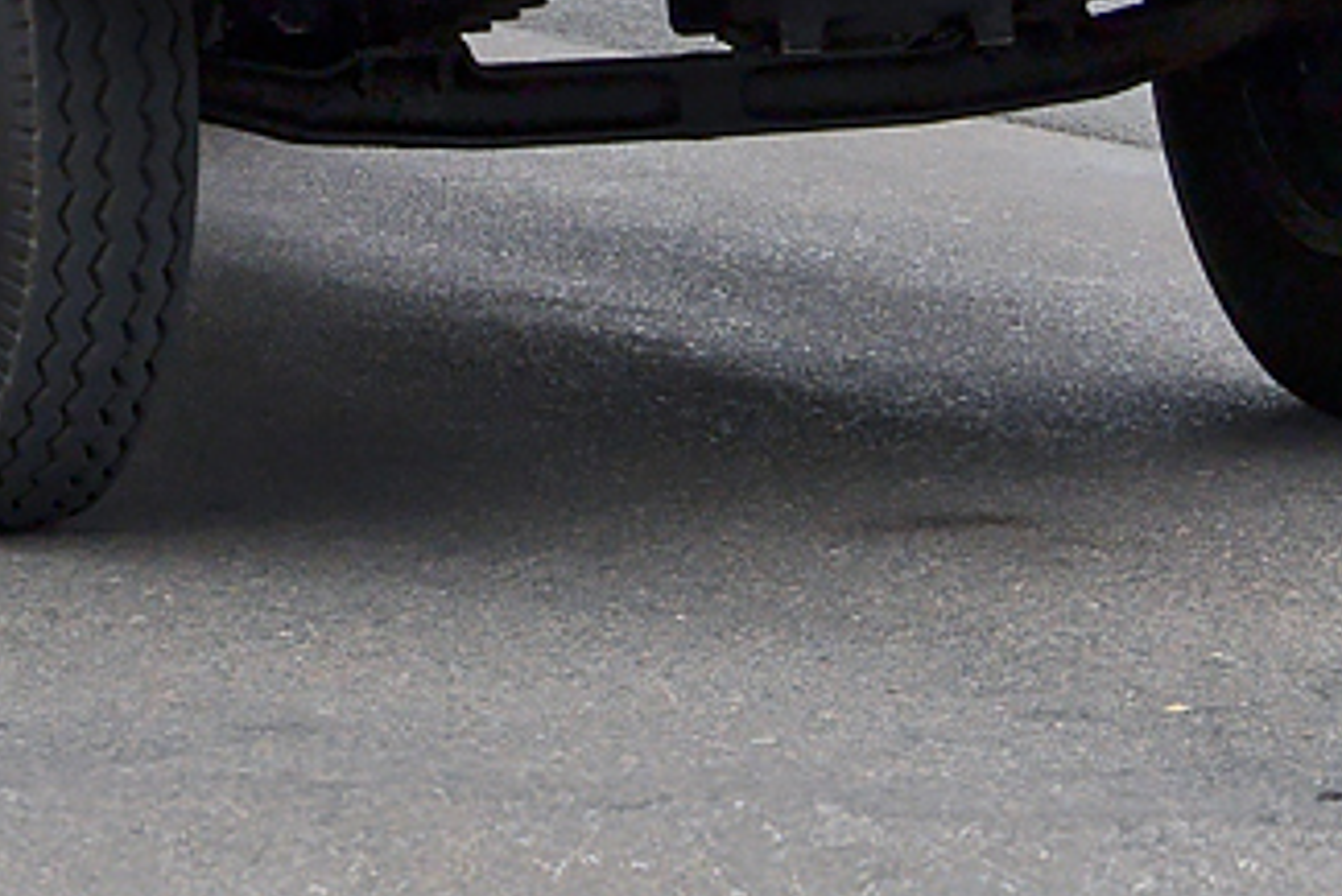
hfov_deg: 7.1
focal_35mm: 288
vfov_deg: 4.7
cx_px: 376
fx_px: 10740
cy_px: -751
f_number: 8
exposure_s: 1/750
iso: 400
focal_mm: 52
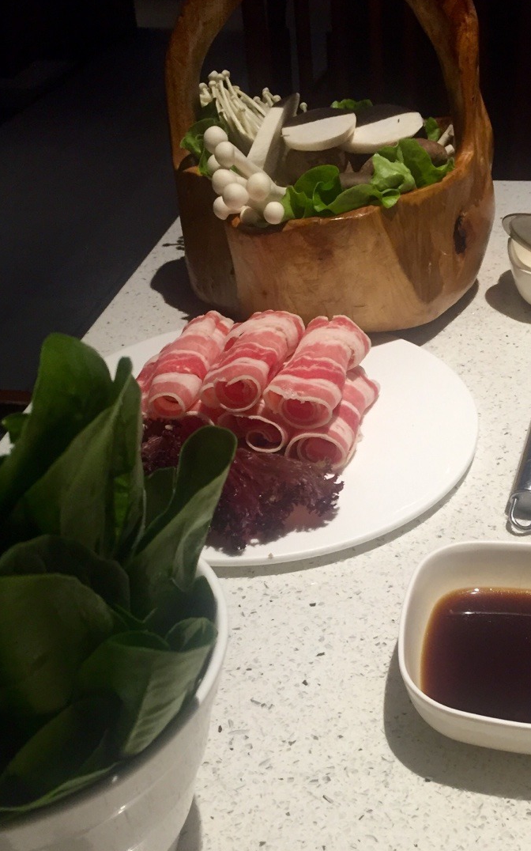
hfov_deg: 31.9
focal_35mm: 40
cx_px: 326
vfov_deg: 48.9
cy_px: 520
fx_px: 927
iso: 160
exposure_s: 1/33
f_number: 2.2
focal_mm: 4.15
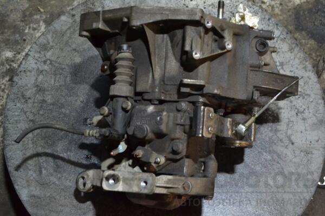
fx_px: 542
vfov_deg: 22.6
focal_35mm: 60
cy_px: 108
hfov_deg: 33.4
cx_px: 162
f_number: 5.3
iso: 2000
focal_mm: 40
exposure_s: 1/30
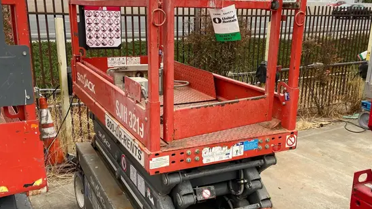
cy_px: 113
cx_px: 187
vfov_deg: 31.2
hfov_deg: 52.8
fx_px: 375
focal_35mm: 38
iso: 32
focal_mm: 4.25
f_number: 1.8
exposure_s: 1/136
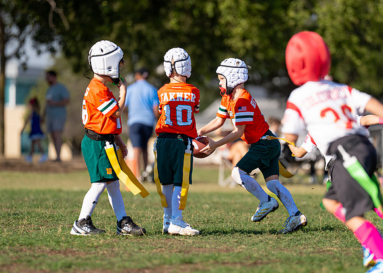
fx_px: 3561
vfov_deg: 4.4
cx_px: 245
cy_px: 144
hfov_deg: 6.2
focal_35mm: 327
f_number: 2.8
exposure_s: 1/4000
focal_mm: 200
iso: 200
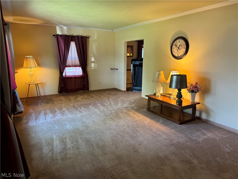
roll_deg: -0.4
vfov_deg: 56.8
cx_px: 119
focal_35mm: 24
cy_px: 90
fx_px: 165
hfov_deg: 71.6
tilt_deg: -12.5
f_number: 1.78
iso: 250
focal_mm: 6.76
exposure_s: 1/60
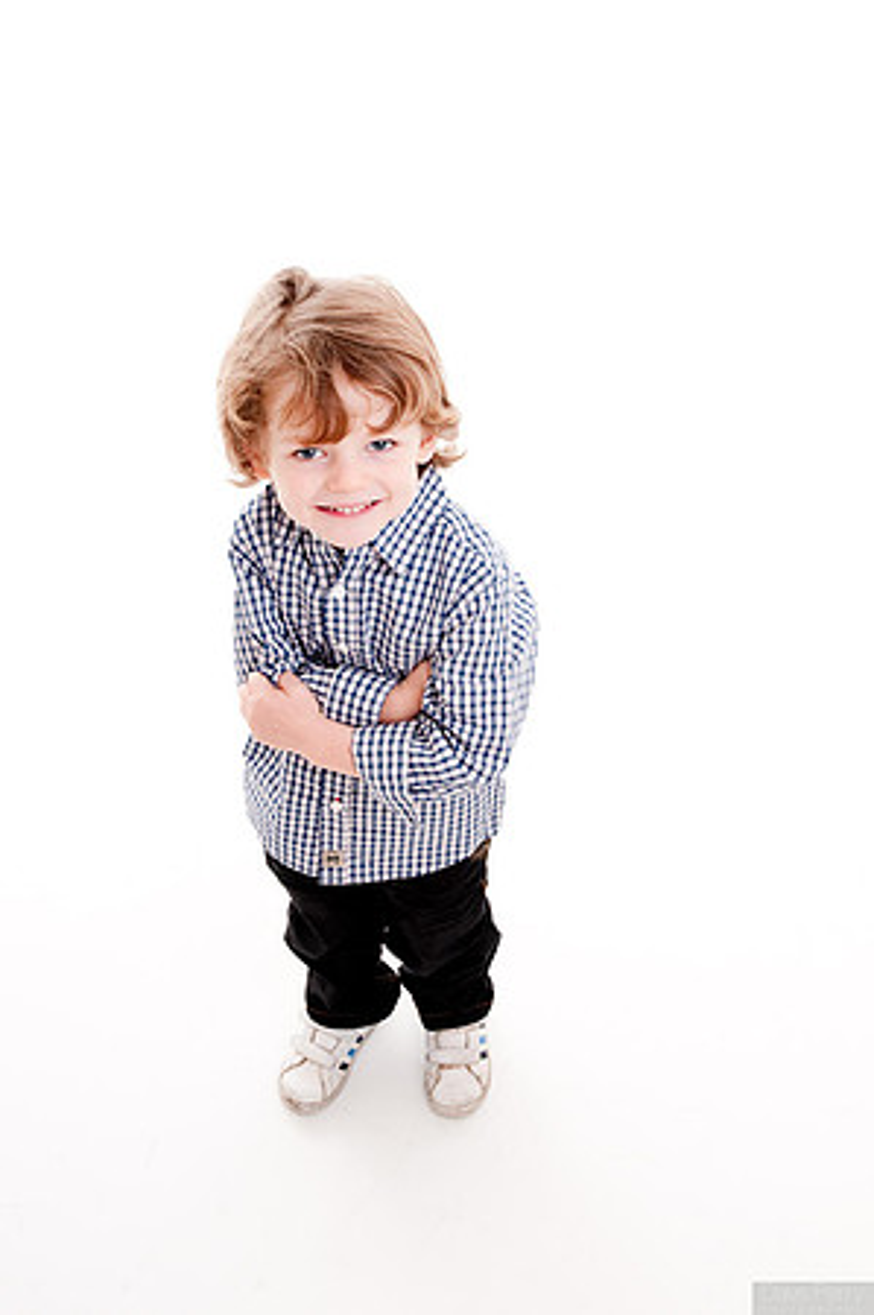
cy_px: 658
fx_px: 1861
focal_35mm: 51
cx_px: 437
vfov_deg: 38.9
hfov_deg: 26.4
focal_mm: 34
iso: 200
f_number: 8
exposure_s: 1/125
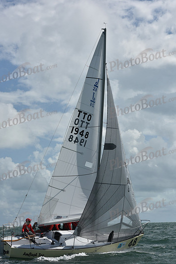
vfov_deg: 26.3
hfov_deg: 17.7
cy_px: 138
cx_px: 83
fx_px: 564
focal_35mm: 77
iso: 250
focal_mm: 70
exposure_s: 1/1600
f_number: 10
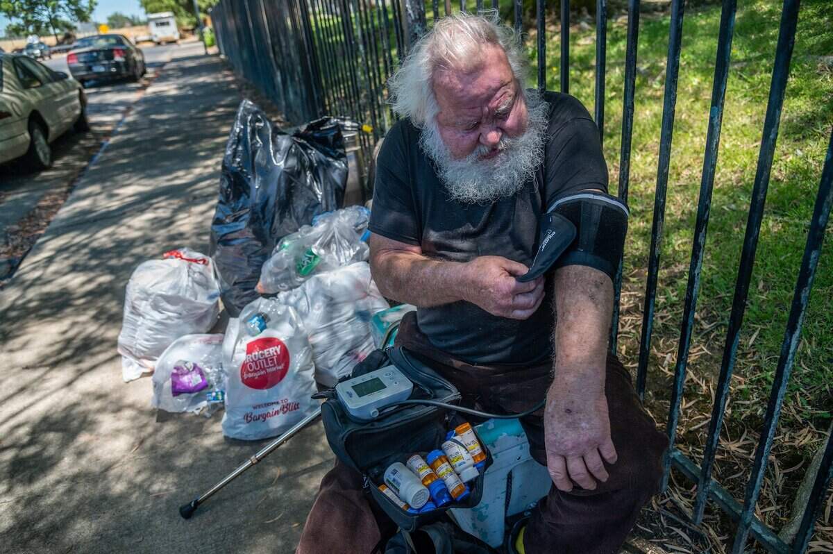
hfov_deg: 73.8
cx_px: 416
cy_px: 277
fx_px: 555
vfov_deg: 53.1
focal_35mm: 24
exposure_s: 1/1250
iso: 400
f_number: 4
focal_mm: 24
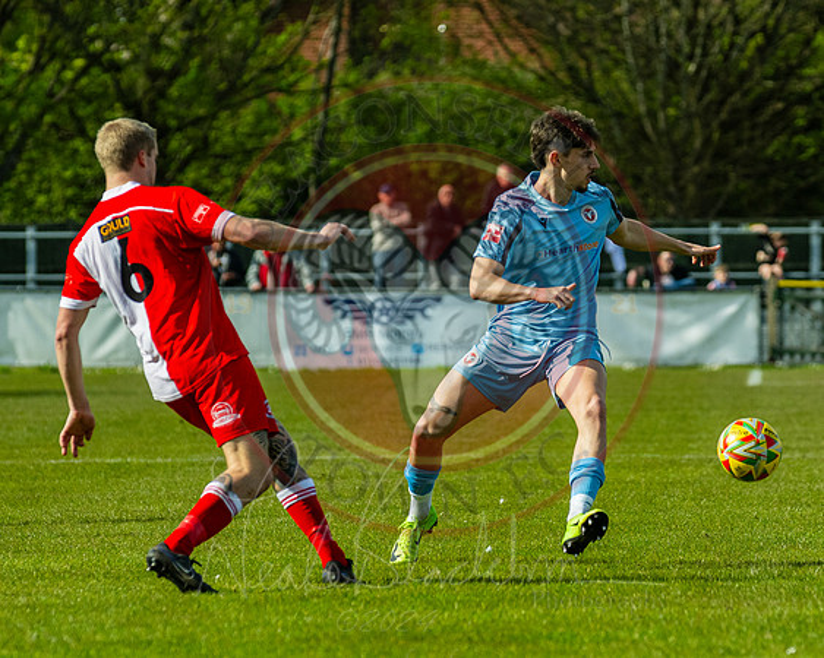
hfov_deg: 5.2
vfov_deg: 4.1
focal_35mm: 374
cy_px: 317
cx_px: 502
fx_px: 9113
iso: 400
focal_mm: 185
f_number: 4
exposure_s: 1/4000
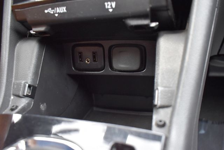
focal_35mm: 30
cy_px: 75
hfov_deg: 61.9
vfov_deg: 43.6
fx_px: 187
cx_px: 112
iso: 800
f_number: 3.5
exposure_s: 1/125
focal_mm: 20
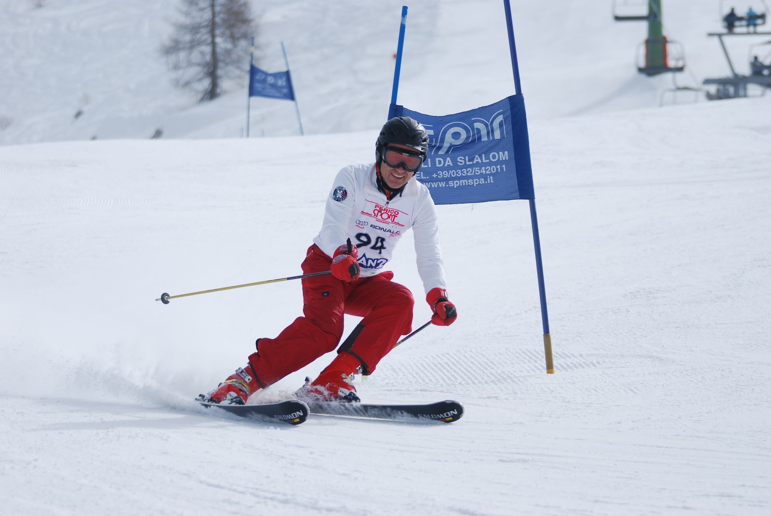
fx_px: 4342
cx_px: 386
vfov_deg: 6.8
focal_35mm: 202
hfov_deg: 10.1
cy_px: 258
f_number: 5
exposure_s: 1/1250
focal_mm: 135
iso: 100
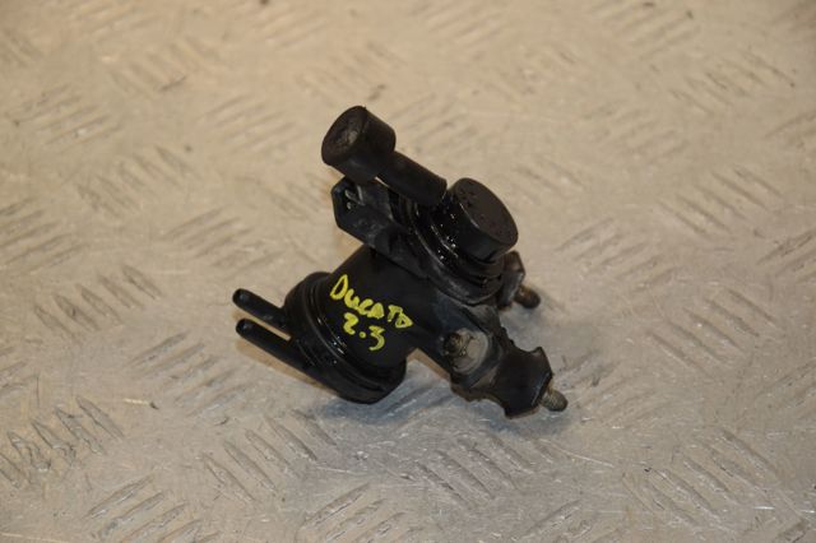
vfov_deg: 9.9
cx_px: 408
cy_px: 272
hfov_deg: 14.9
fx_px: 3126
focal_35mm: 138
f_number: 7.1
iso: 800
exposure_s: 1/200
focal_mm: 92
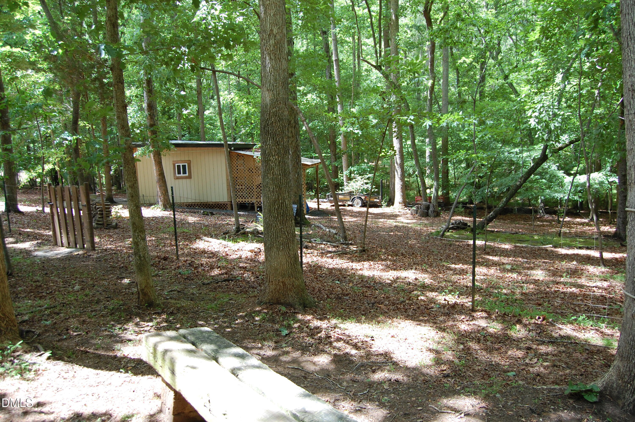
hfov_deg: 67.4
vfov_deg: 47.8
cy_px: 211
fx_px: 476
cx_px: 318
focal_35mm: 27
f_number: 5.6
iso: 360
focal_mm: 18
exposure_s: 1/125
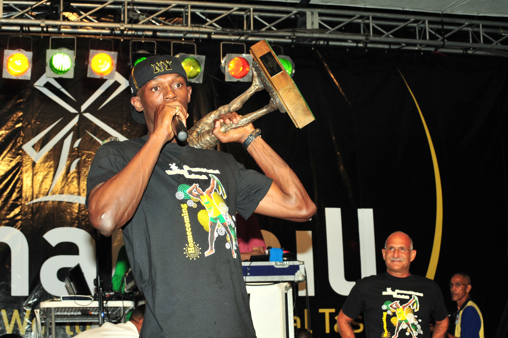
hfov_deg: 27.0
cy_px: 169
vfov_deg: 18.1
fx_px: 1057
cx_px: 254
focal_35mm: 75
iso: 500
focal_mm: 50
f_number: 8
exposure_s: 1/250
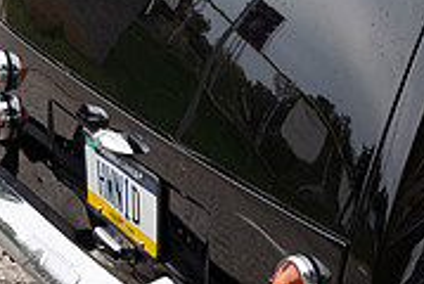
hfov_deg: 17.1
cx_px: 604
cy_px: 122
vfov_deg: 12.5
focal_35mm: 110
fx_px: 1298
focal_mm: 34
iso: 200
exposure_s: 1/320
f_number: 5.6
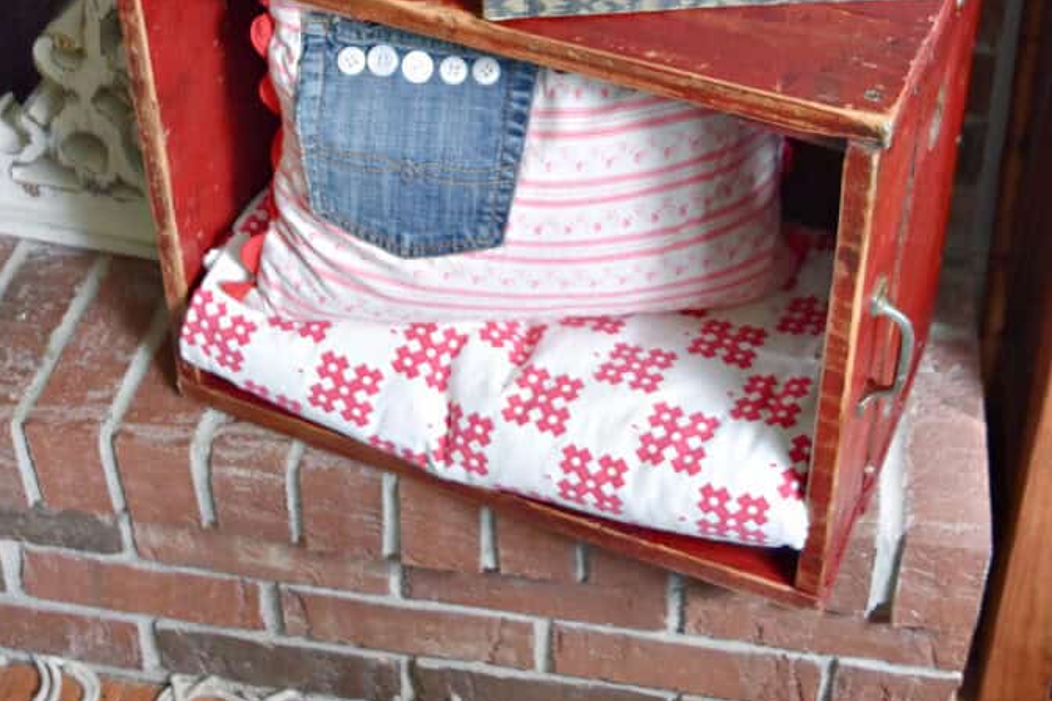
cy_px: -78
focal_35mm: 64
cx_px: 522
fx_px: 1870
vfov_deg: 20.2
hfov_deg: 31.4
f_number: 4.2
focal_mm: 28
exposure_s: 1/60
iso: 560
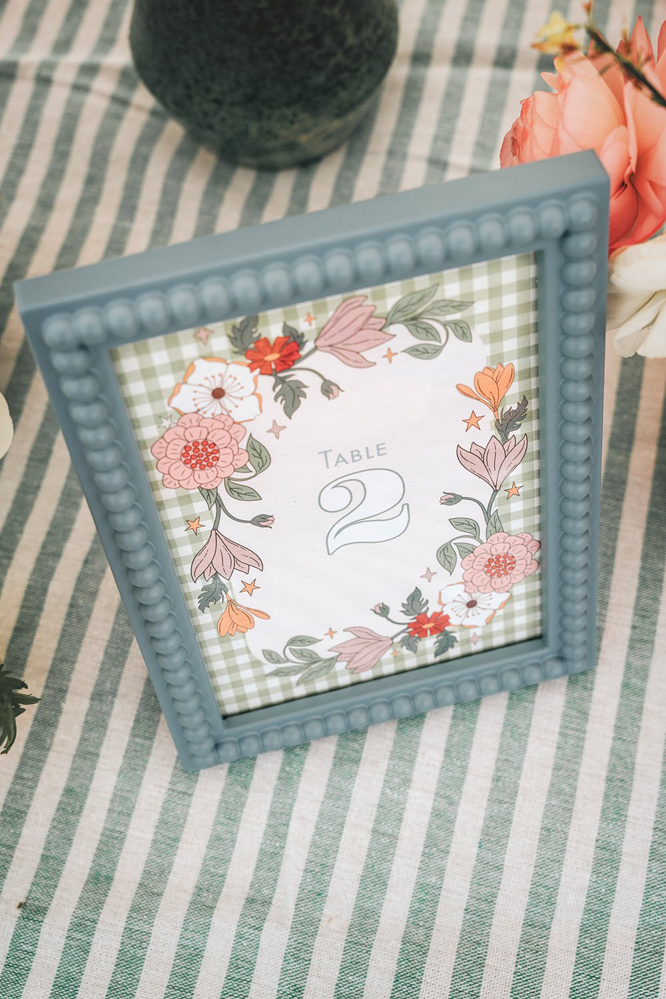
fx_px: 1301
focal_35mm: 47
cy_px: 500
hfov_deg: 28.7
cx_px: 333
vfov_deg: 42.0
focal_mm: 46.9
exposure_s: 1/250
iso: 250
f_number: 6.3
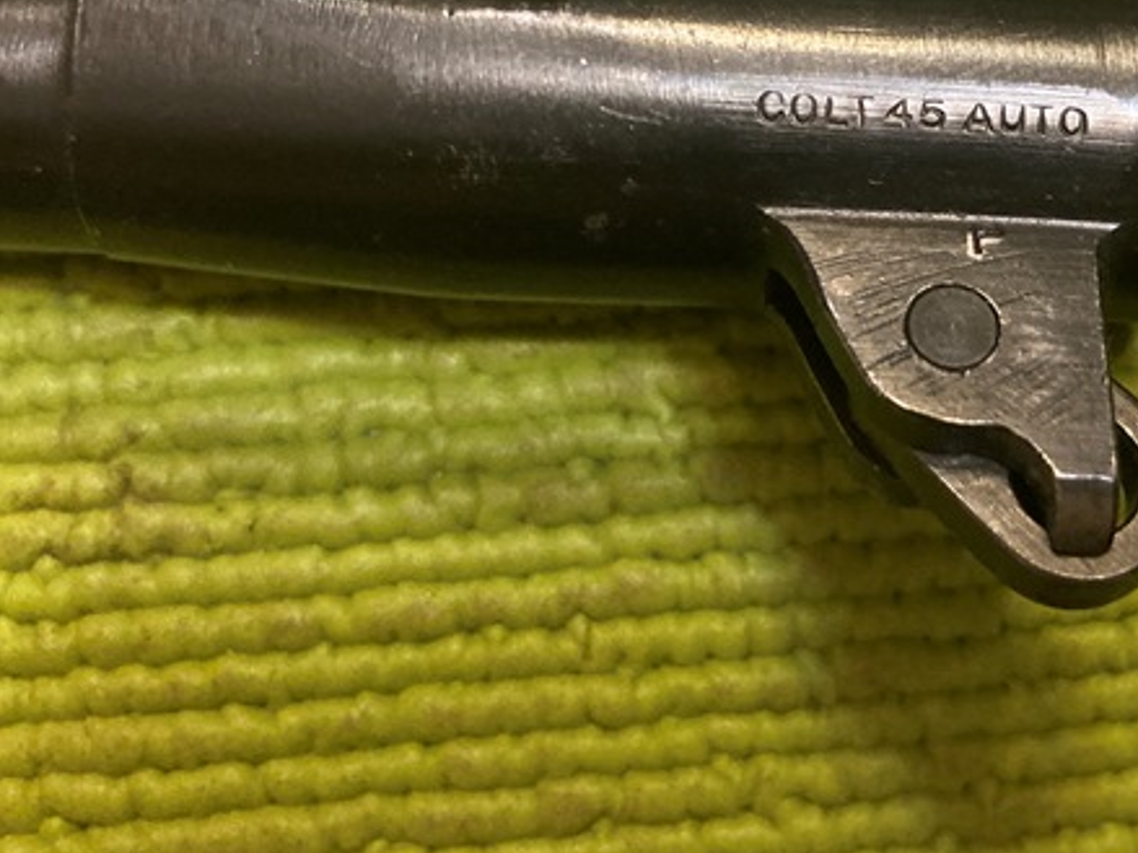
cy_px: 137
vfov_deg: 27.8
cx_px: 868
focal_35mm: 51
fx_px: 1676
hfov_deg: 36.5
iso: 320
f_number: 1.8
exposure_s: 1/33
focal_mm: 3.99
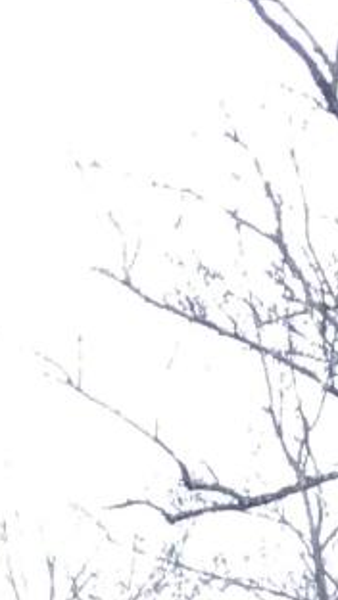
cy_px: 1440
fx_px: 4654
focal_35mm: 292
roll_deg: +0.4
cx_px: 887
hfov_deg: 4.1
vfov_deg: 7.0
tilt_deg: -3.7
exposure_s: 1/40
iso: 25
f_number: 1.8
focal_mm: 4
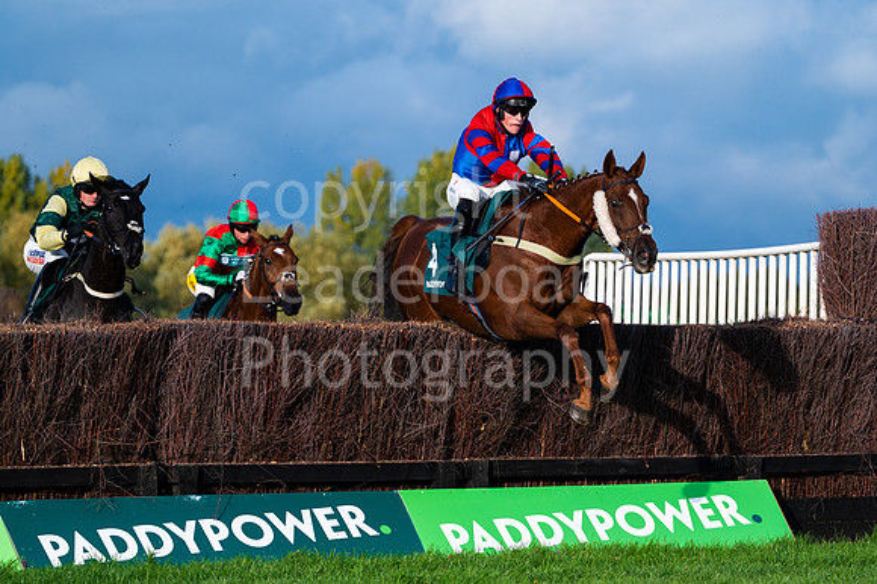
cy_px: 281
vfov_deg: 7.9
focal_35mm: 172
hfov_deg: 11.9
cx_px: 504
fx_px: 4200
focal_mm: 150
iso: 400
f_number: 4
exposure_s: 1/3200
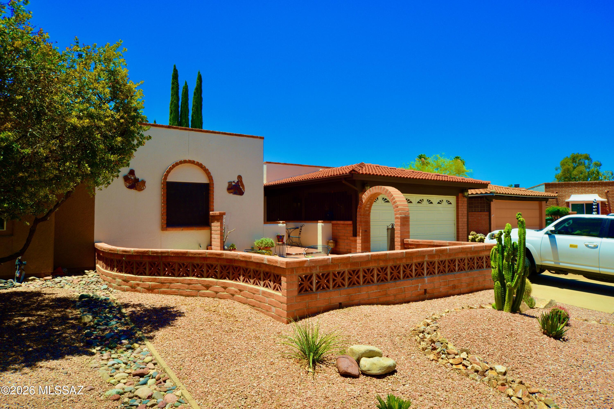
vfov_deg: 53.1
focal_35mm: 24
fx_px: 409
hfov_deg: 73.7
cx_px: 307
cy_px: 204
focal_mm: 24
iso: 160
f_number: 14
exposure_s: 1/125
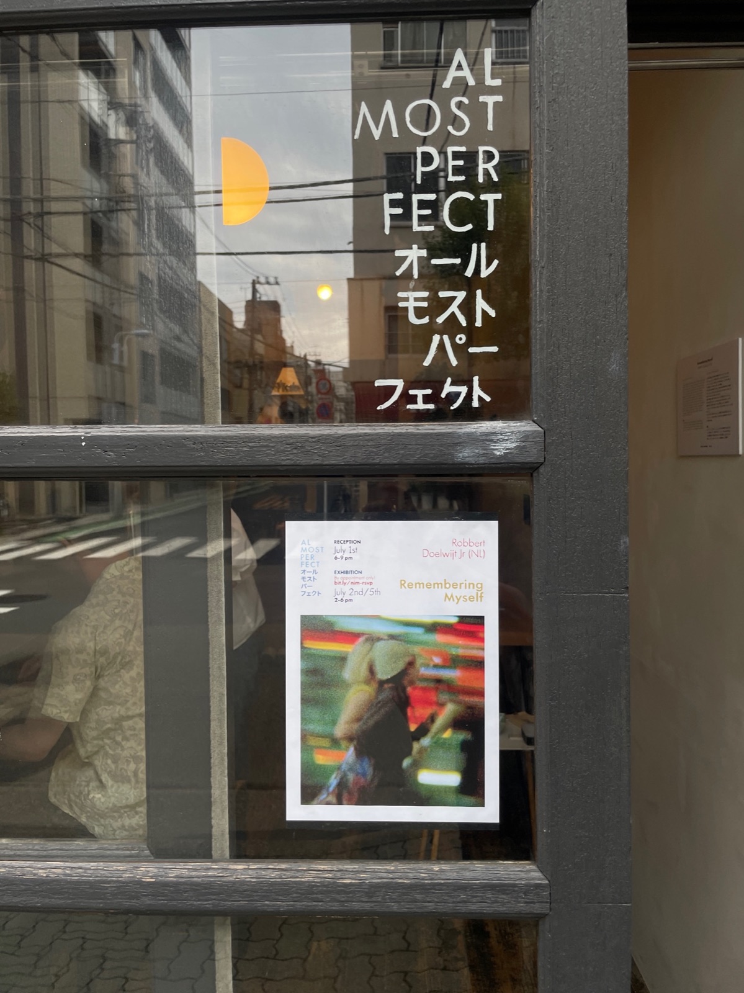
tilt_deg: -1.9
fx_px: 745
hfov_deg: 53.0
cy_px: 496
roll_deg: -0.4
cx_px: 372
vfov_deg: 67.3
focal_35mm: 26
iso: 32
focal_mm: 4.2
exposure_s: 1/160
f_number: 1.6
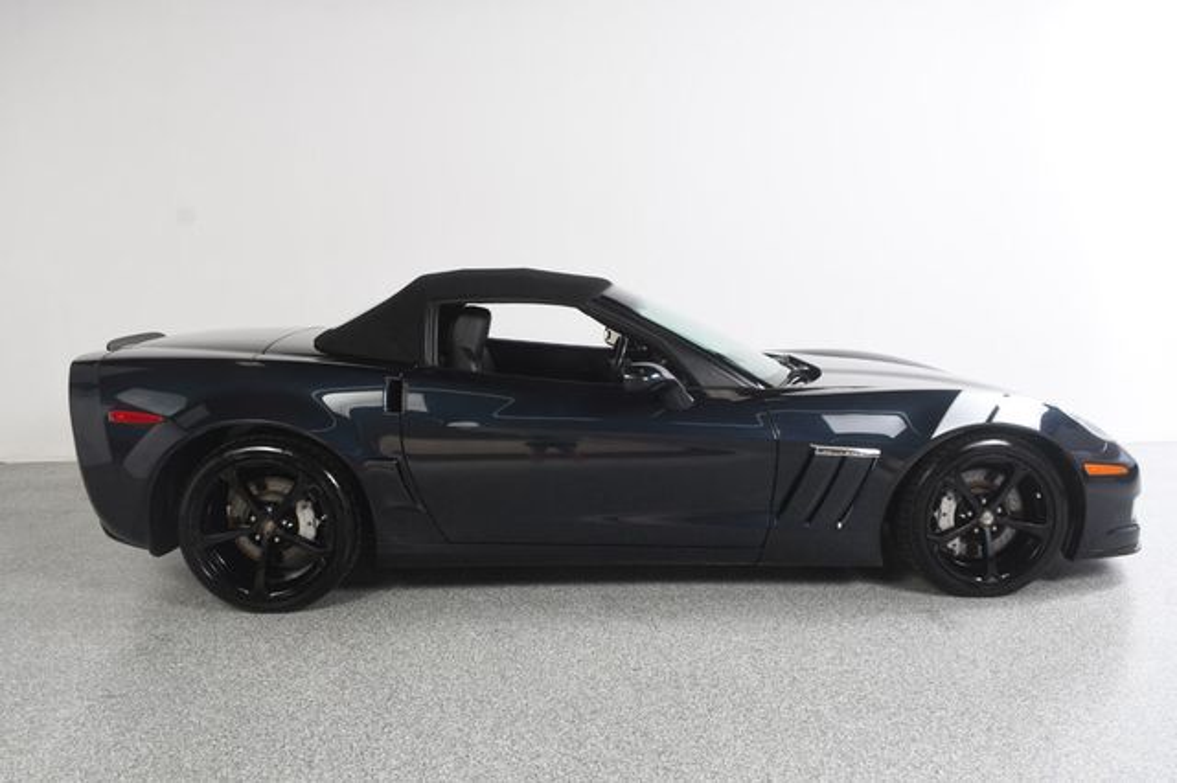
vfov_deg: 43.6
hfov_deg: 62.0
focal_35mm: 30
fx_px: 980
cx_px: 588
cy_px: 392
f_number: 7.1
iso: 100
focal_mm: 20
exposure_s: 1/160
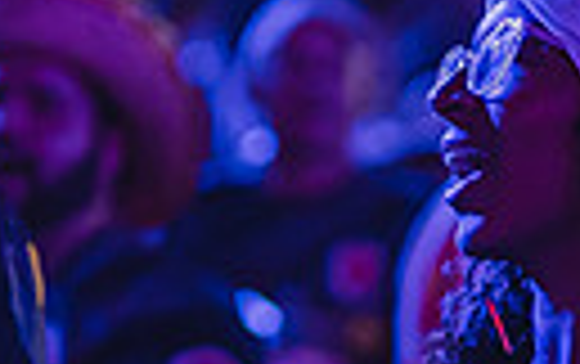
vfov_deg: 3.8
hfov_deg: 6.1
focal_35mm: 343
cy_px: 515
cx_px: 414
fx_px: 5429
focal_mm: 50
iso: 1600
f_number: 1.2
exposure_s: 1/1000
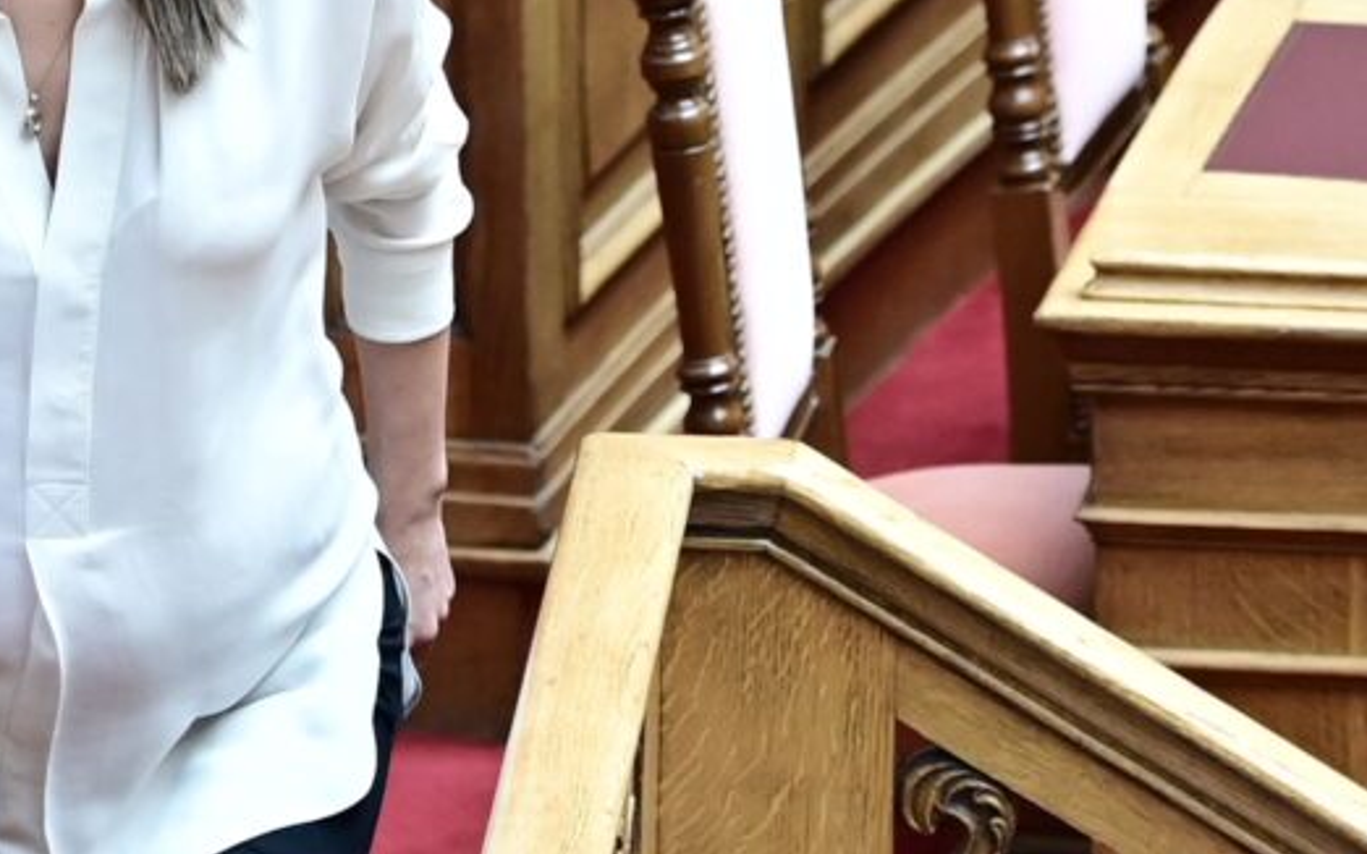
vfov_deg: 3.1
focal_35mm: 422
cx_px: 264
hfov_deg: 5.0
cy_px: 312
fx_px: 15718
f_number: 3.2
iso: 800
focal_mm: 120
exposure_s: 1/400
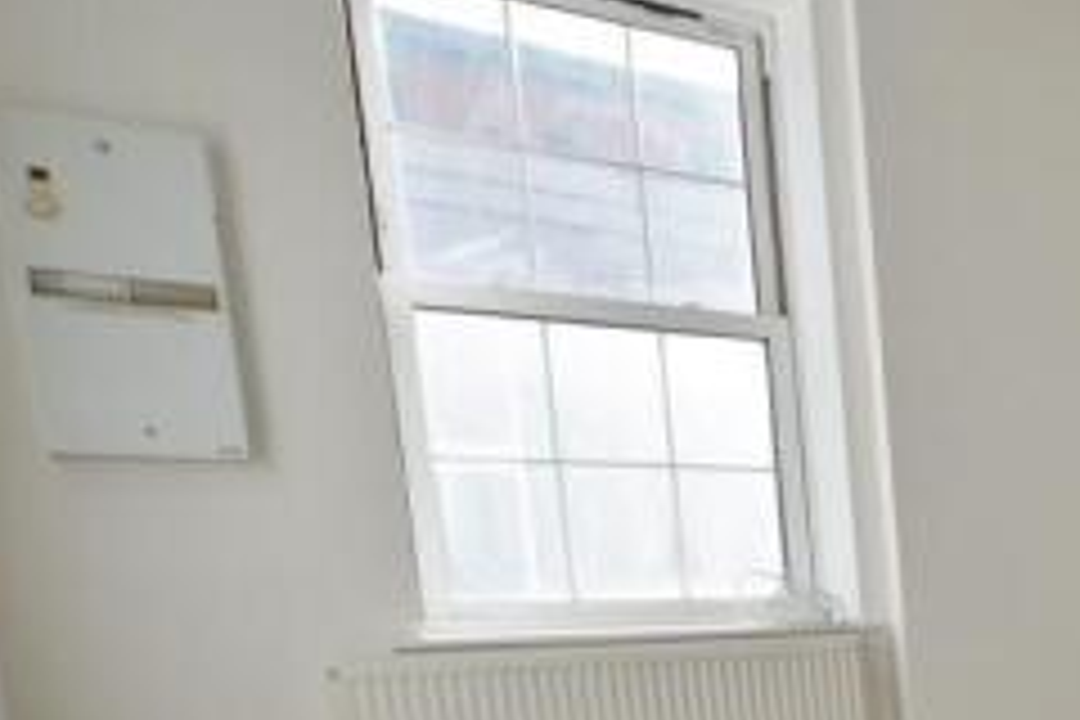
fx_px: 1230
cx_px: 1436
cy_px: 814
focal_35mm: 41
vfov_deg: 29.1
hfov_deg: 33.3
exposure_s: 1/125
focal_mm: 10
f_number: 6.3
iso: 100
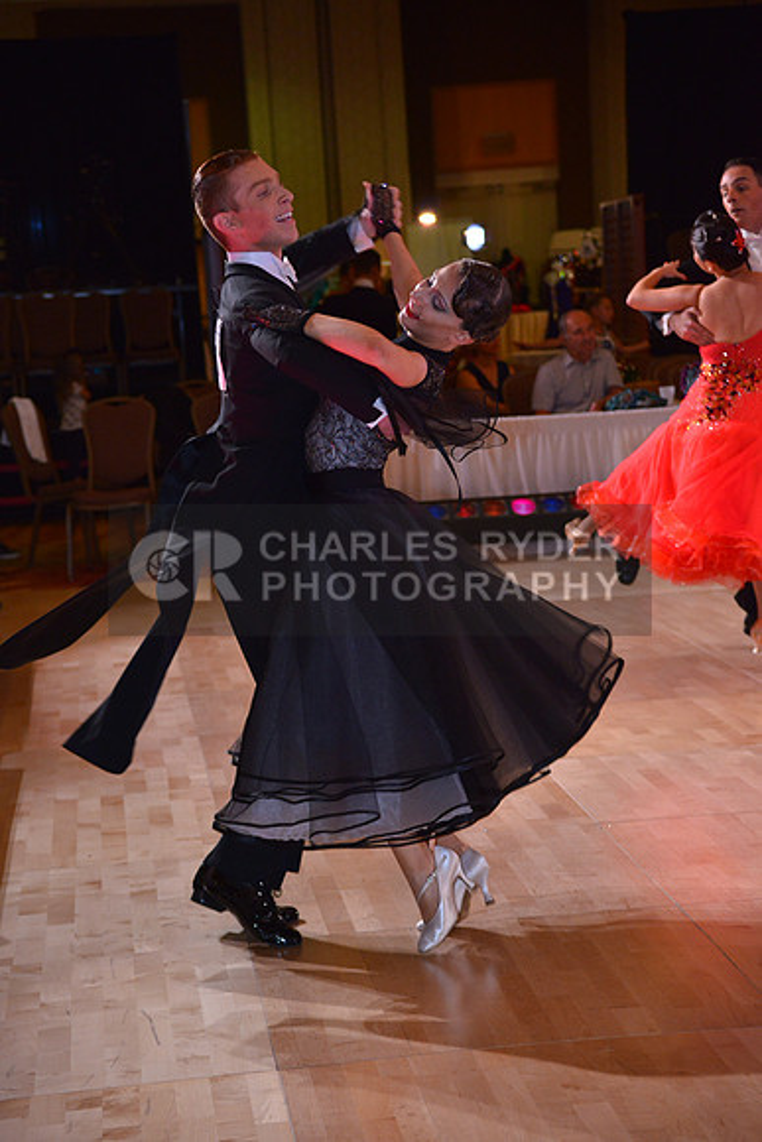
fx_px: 2729
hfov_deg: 15.9
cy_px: 571
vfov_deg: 23.6
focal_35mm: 86
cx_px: 381
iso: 2000
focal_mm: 86
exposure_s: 1/250
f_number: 5
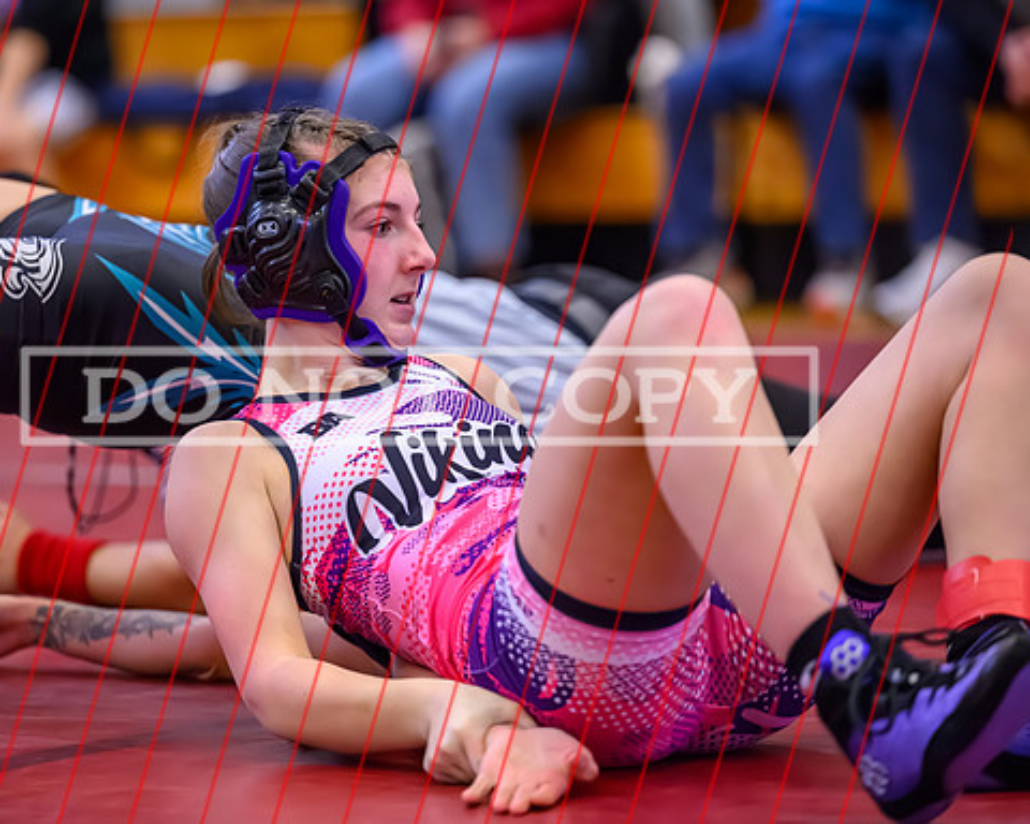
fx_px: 5365
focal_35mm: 176
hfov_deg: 11.0
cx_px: 418
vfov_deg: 8.8
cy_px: 411
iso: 10000
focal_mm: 155
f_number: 2.8
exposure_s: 1/640
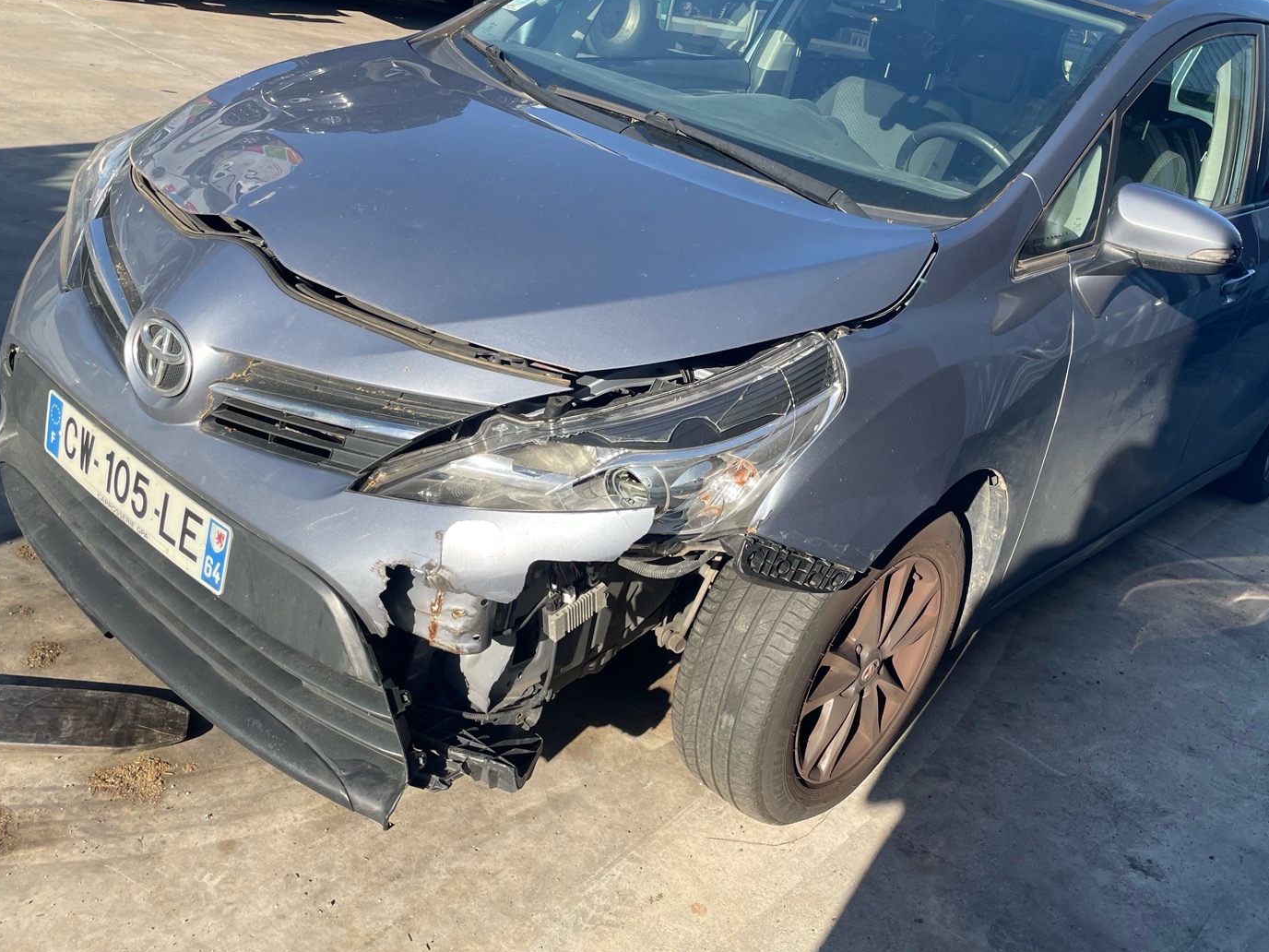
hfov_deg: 53.8
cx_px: 704
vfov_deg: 41.7
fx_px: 1246
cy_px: 398
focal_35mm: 34
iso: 32
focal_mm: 4.2
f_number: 1.6
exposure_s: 1/1335
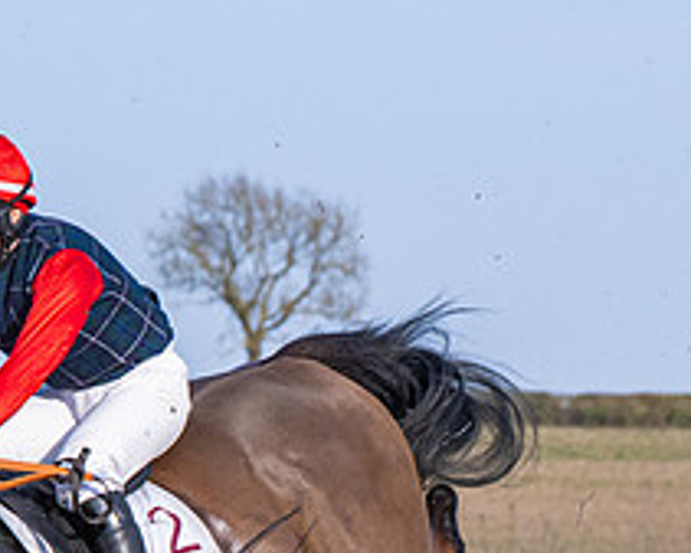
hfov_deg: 5.3
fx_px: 7427
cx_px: 89
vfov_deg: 4.3
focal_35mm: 363
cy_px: 550
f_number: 4
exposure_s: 1/1600
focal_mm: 70
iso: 250
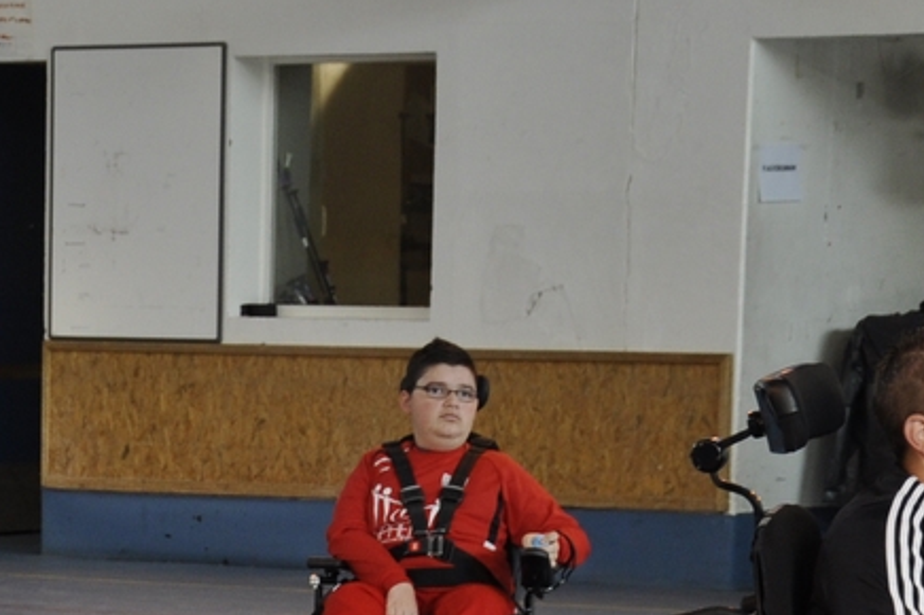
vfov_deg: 6.5
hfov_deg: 9.7
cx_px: -167
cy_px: 894
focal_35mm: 209
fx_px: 5360
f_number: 4.5
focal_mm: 38
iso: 400
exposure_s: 1/80
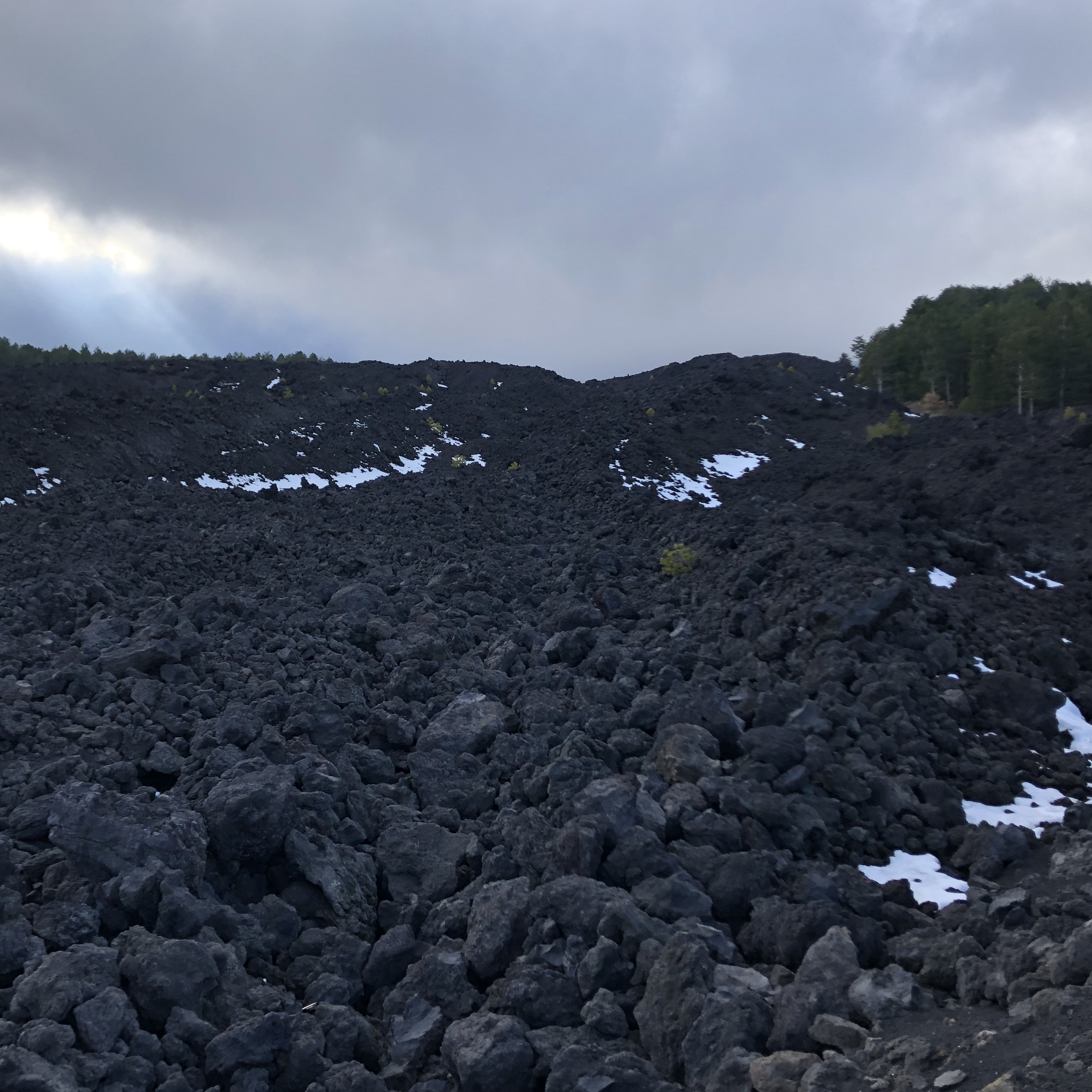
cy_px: 529
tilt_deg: +2.5
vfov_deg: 47.2
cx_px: 406
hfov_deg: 46.8
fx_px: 1249
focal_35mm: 35
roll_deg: +0.1
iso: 20
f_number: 1.8
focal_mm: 4
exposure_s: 1/666
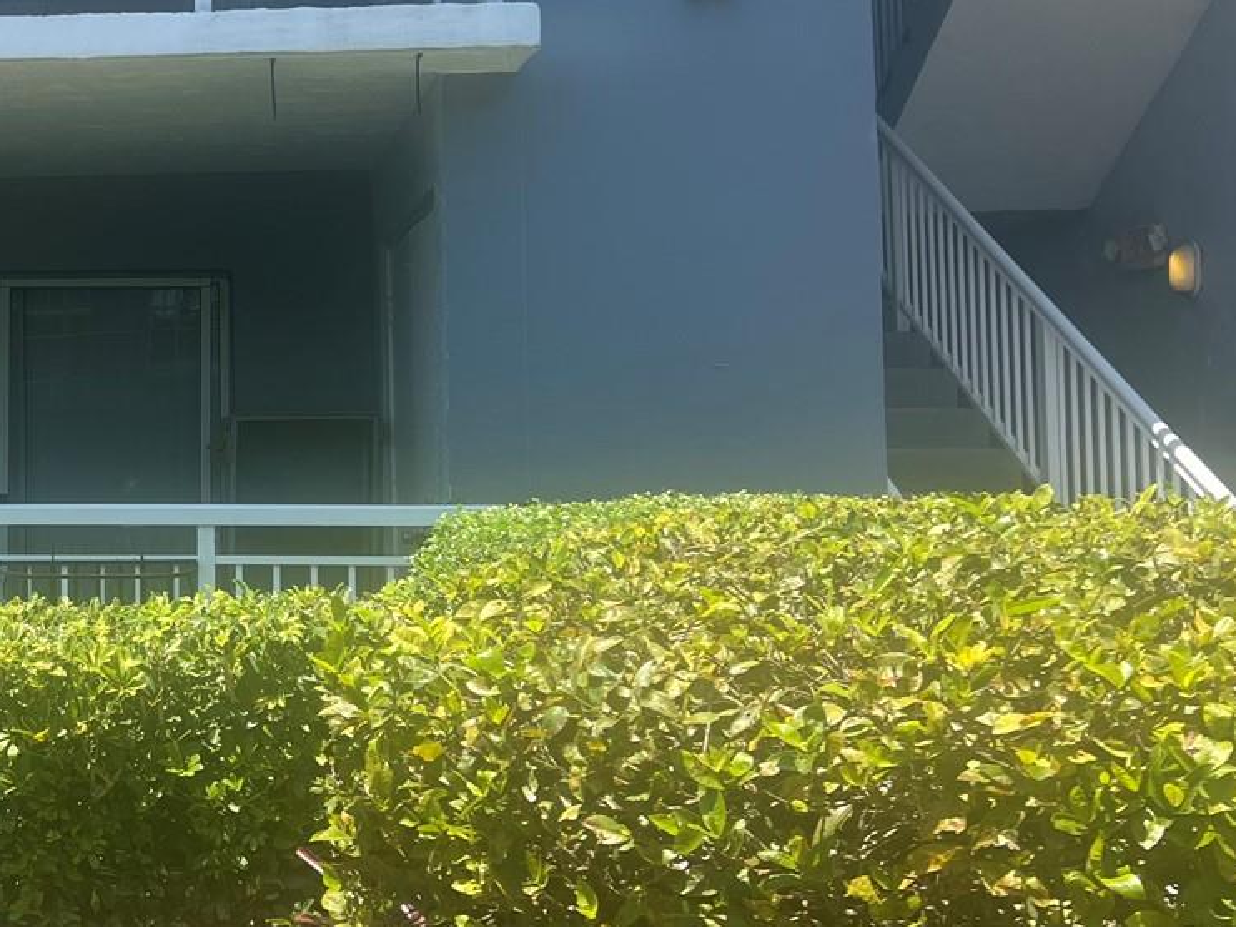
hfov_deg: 31.5
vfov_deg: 26.0
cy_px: 356
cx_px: -30
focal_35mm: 56
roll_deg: -0.1
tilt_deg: +4.2
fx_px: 1999
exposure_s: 1/1645
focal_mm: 5.7
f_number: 1.5
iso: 50
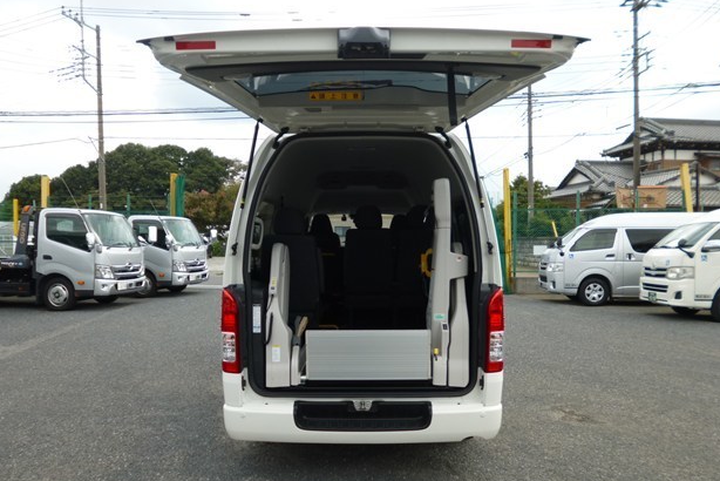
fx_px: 520
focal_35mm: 26
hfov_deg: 69.4
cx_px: 356
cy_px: 249
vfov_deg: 49.6
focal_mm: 4.3
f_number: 2.8
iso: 100
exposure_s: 1/400
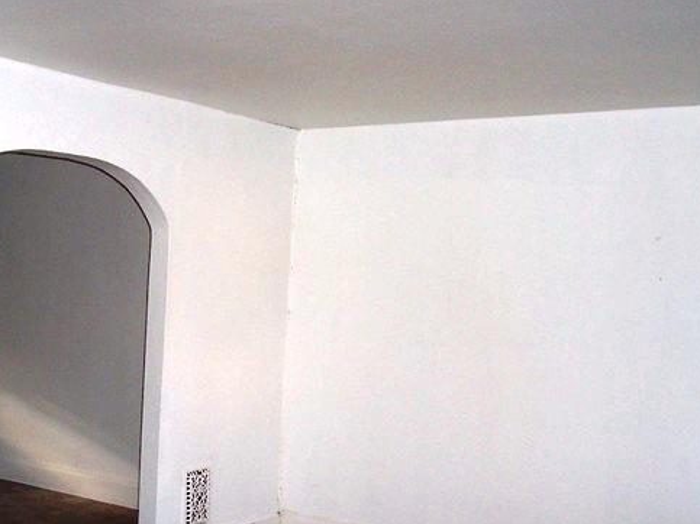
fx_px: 991
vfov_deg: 29.6
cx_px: 290
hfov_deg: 38.8
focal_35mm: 49
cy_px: 297
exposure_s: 1/60
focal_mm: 5.6
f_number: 2.8
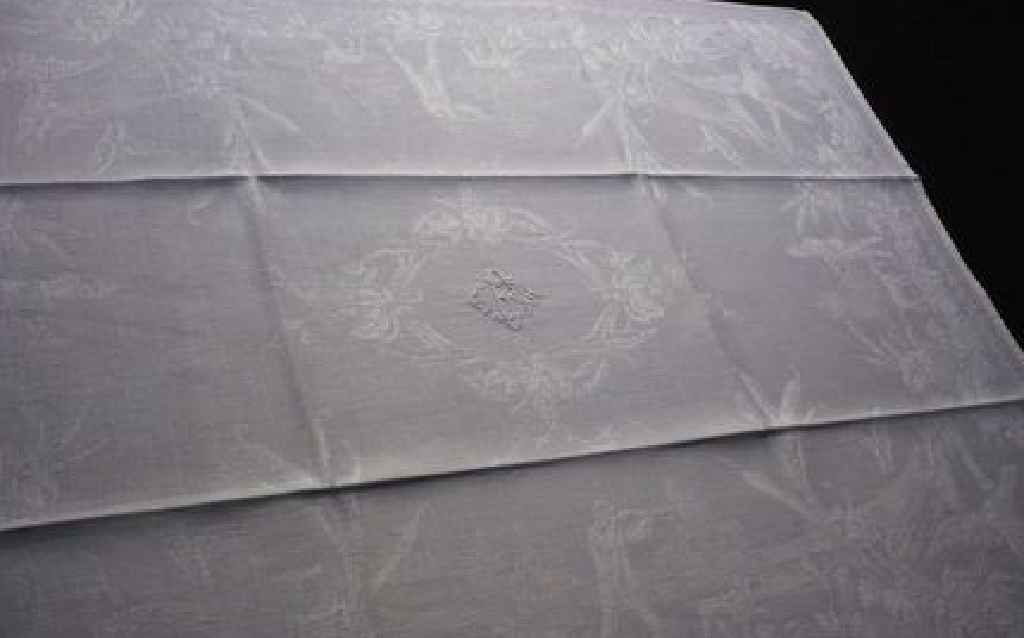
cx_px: 505
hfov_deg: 51.6
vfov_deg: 33.4
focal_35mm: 38
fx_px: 1060
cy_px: 376
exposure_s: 1/500
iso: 400
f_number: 2.8
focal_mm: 5.8
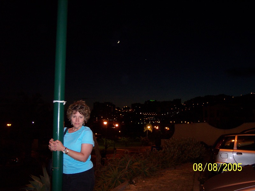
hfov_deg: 49.0
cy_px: 96
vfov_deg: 37.7
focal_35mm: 38
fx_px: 280
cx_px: 128
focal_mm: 8
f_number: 2.8
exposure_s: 1/30
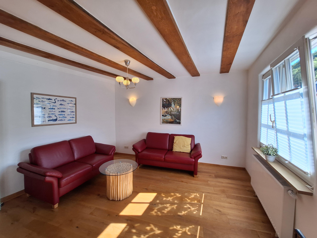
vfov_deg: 89.9
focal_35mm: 13
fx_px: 119
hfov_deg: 106.2
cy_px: 119
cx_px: 158
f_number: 2.2
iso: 40
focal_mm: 1.74
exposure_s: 1/158
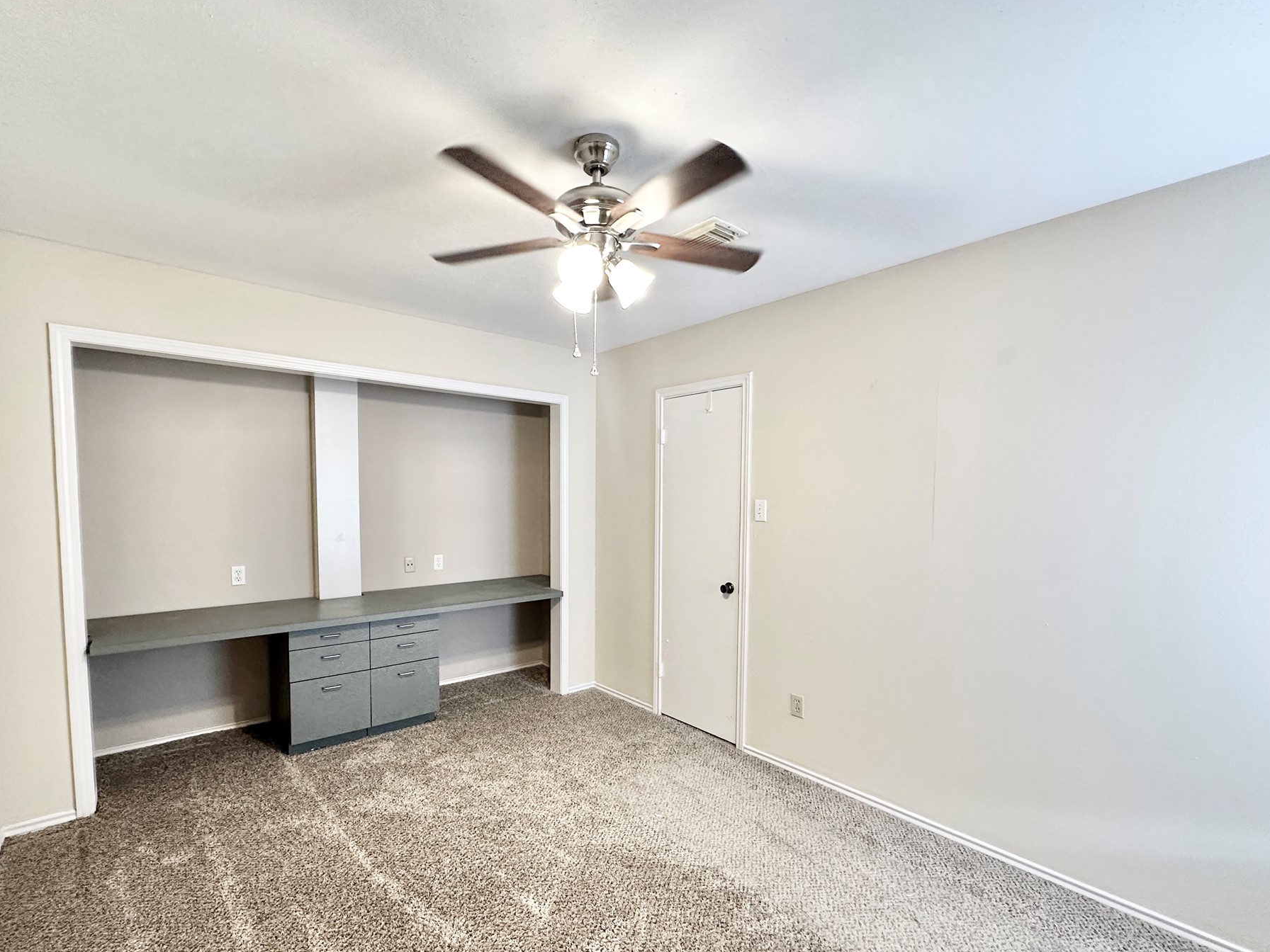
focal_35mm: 16
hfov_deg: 94.5
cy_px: 529
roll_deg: -0.4
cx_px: 612
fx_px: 587
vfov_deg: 77.8
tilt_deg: -2.9
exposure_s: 1/60
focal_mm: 2.22
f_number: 2.2
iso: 250
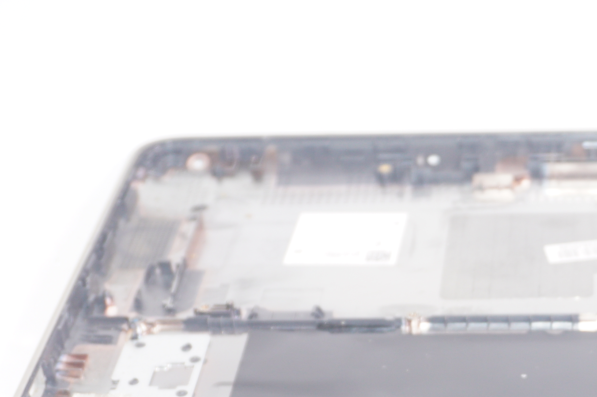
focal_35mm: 110
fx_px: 1824
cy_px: 343
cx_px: 595
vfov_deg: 12.3
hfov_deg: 18.1
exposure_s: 1/160
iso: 400
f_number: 5.6
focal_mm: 33
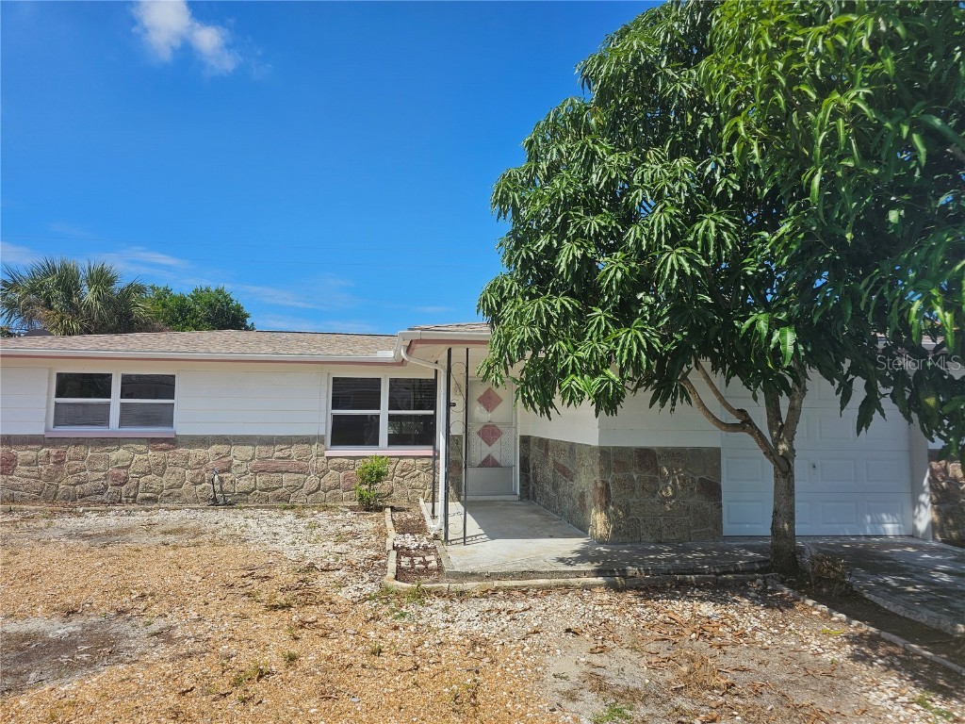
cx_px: 482
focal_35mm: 23
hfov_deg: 73.9
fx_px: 641
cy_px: 362
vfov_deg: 58.9
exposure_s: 1/978
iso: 10
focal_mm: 6.3
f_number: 1.7
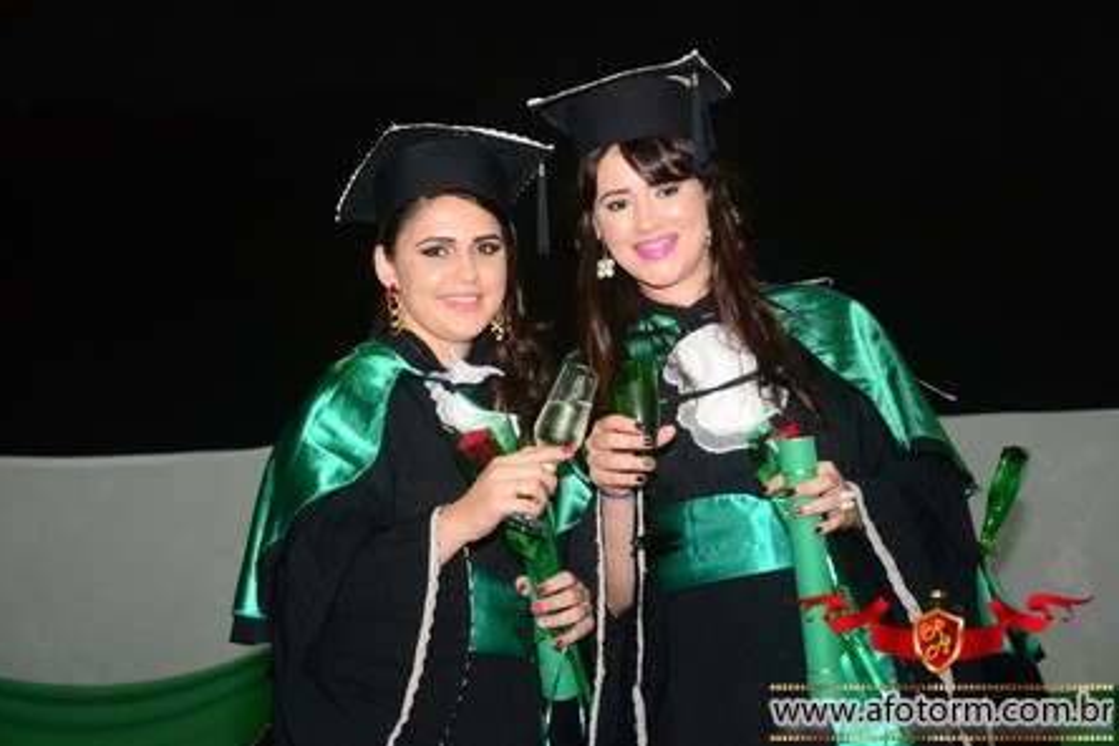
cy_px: 376
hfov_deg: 27.7
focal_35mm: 73
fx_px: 2269
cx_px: 560
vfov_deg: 18.7
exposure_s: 1/80
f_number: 5.6
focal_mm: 48
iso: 3200
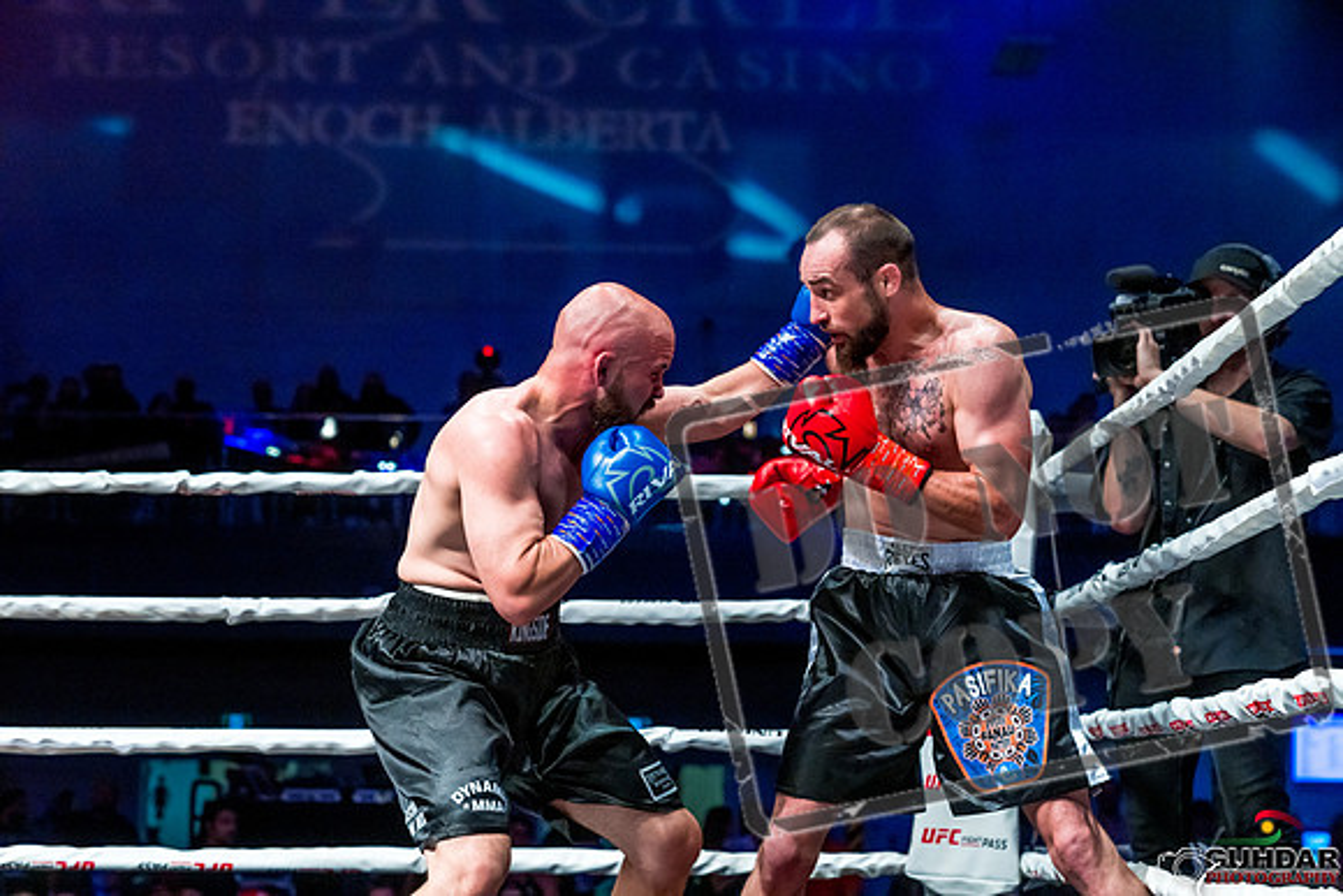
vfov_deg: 19.5
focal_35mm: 70
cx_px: 672
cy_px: 448
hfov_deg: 28.8
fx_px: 2612
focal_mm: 70
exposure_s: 1/1000
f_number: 4
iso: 4000
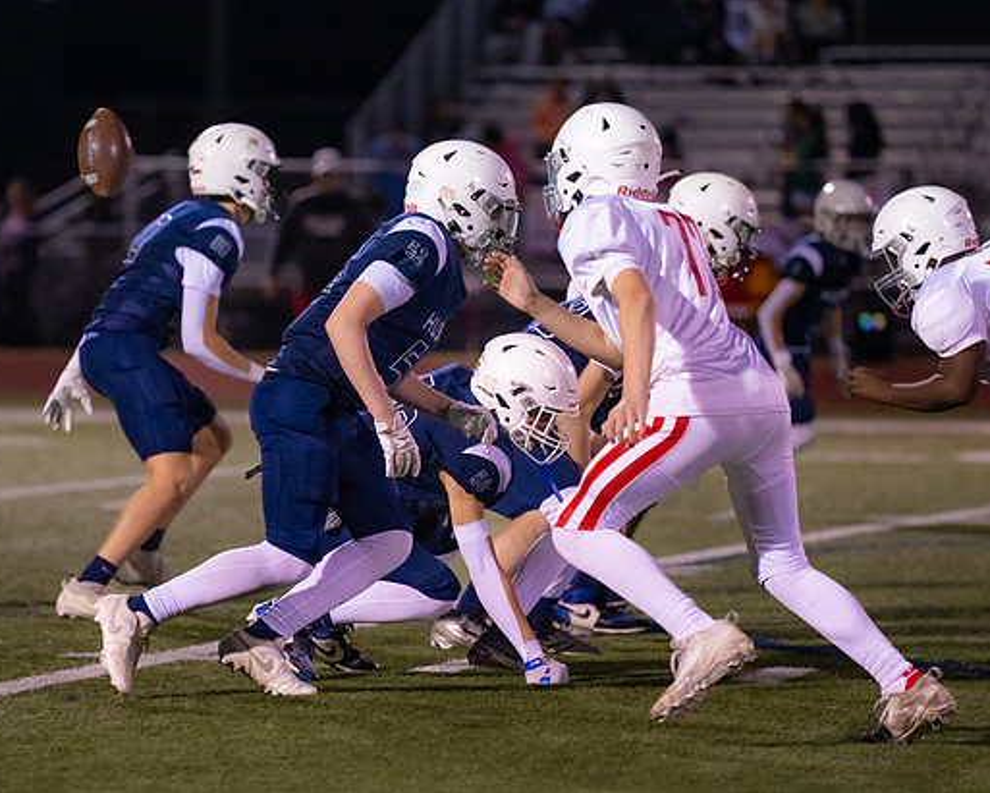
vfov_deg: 5.6
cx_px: 338
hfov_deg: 7.0
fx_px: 8121
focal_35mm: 277
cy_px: 451
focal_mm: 176
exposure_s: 1/1000
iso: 3200
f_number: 2.8
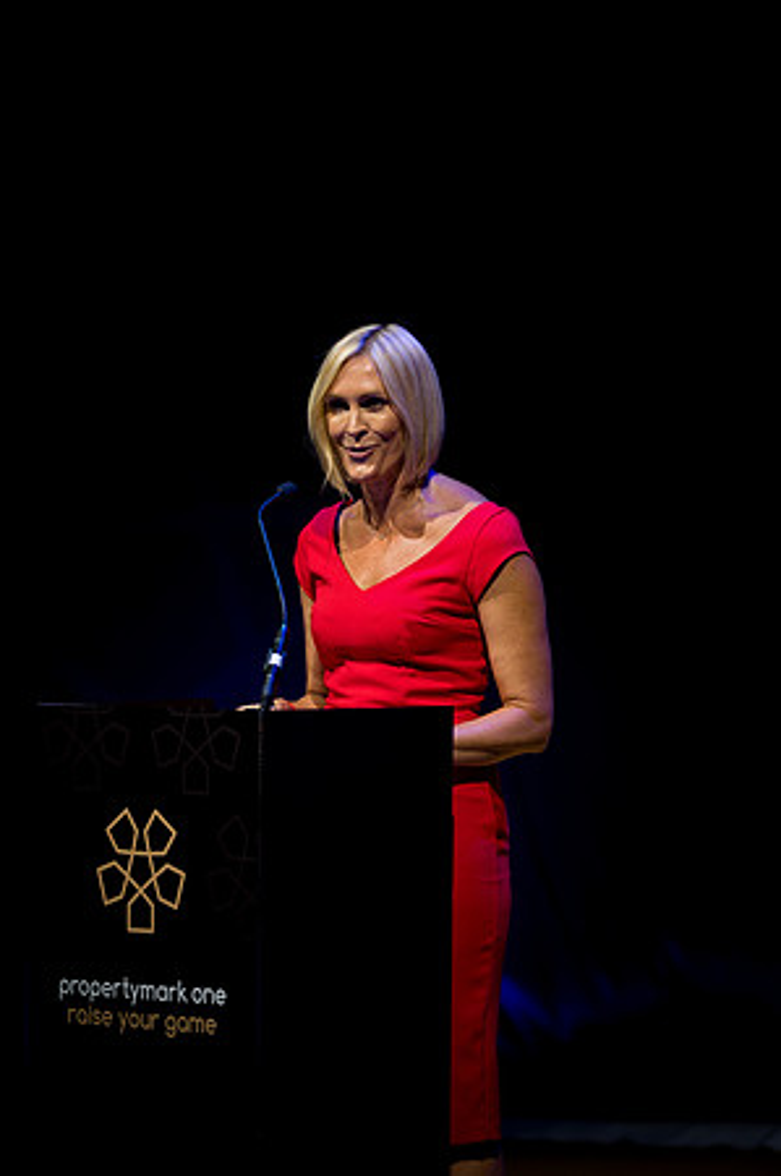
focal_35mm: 200
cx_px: 390
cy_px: 588
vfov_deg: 10.3
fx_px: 6523
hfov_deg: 6.9
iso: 125
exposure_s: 1/125
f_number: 2.8
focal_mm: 200
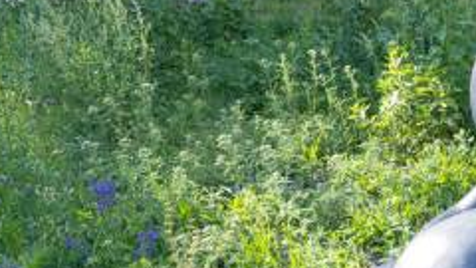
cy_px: 338
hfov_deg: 23.8
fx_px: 1022
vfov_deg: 14.4
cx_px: 573
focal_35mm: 81
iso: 500
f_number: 11
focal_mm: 29
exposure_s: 1/100
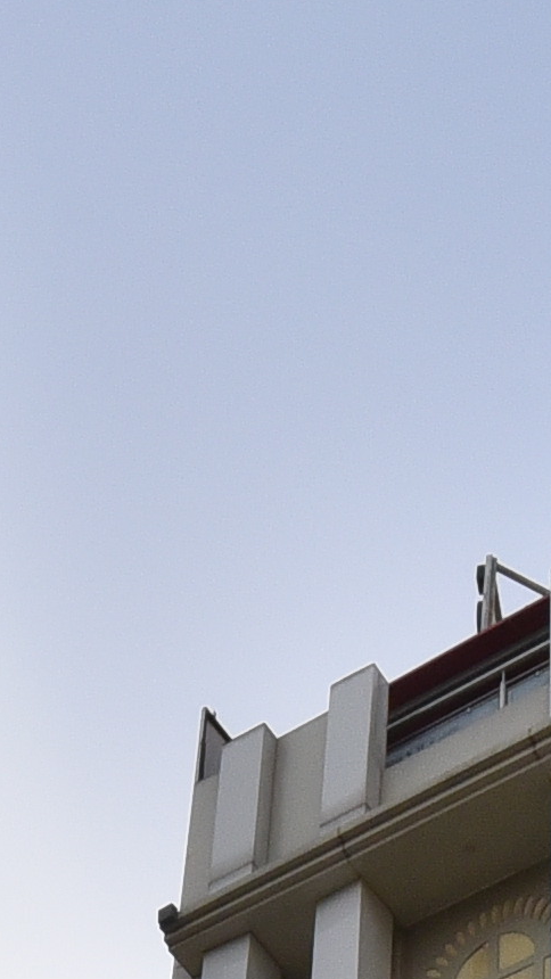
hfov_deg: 10.9
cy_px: 1969
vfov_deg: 15.5
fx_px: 2856
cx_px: 560
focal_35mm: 110
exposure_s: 1/800
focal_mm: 15
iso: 1250
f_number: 11
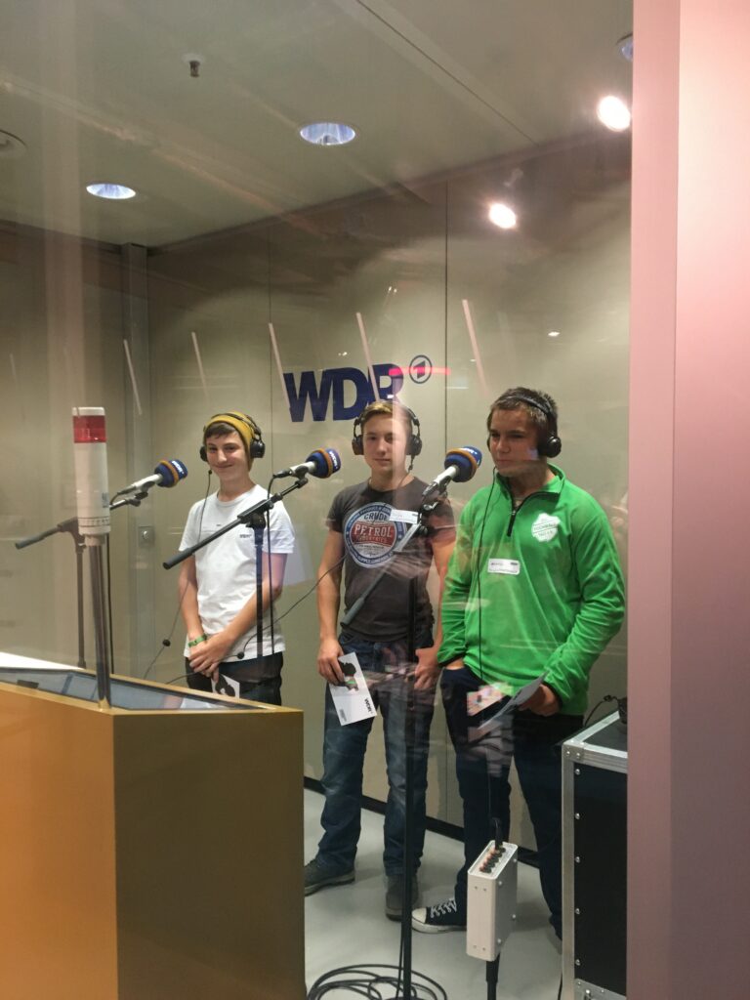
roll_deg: -0.2
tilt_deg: -3.0
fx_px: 838
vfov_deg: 61.7
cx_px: 375
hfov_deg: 48.2
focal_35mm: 29
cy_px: 500
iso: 200
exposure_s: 1/33
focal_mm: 4.15
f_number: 2.2
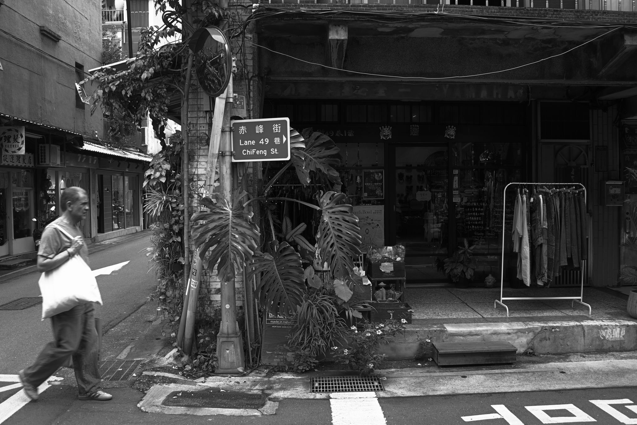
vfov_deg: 38.9
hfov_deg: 55.8
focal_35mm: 34
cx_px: 318
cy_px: 212
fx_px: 602
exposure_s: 1/60
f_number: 4.5
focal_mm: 34
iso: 125
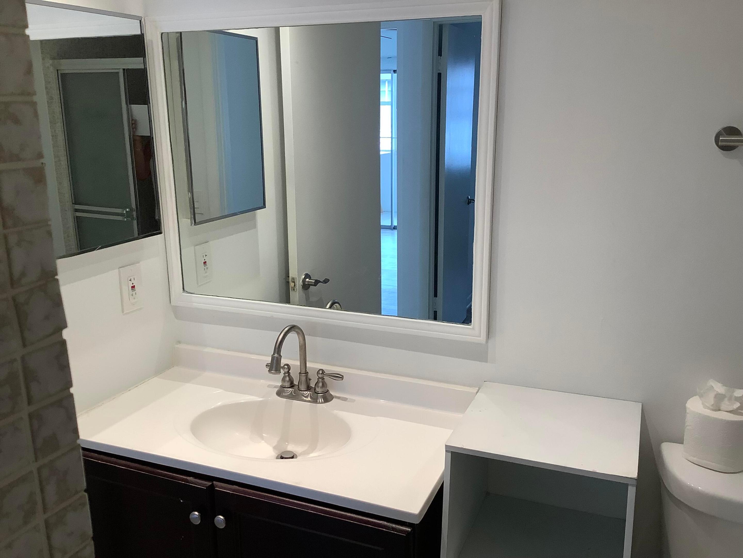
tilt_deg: -14.7
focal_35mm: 31
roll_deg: -0.5
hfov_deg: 58.4
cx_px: 372
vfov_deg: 45.4
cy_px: 279
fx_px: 665
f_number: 2.4
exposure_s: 1/120
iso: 80
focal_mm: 3.3
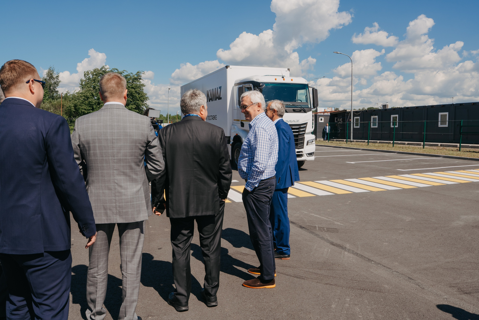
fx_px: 373
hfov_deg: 65.5
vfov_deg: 46.4
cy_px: 160
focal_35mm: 28
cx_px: 240
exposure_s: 1/200
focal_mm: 28
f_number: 14
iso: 160
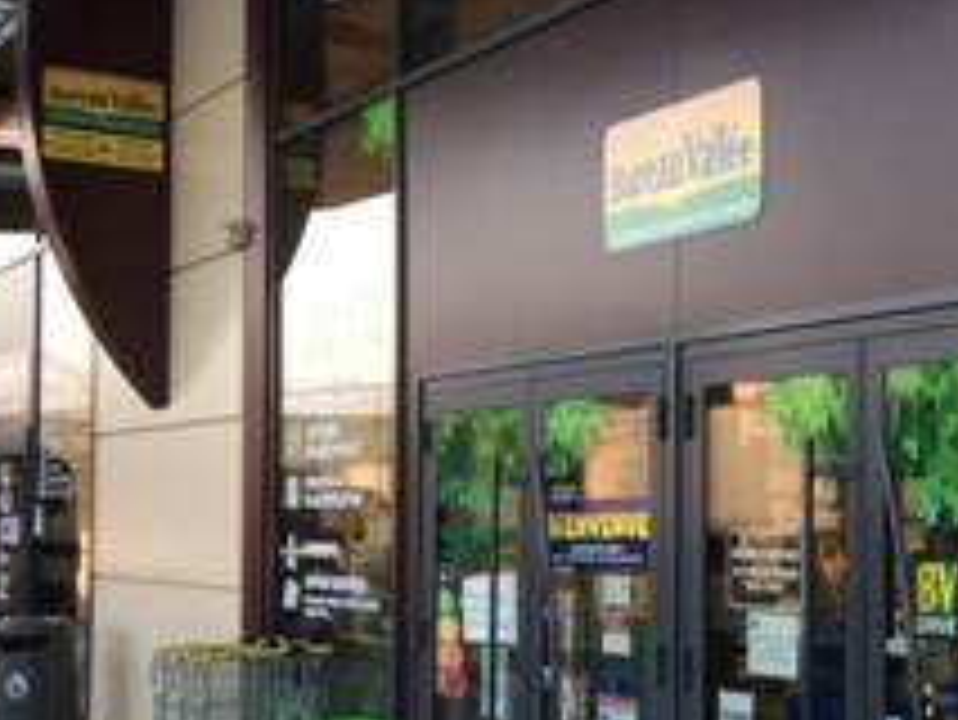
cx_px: 945
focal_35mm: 61
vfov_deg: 24.0
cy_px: 446
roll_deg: +0.7
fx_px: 1689
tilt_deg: +3.0
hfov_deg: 29.7
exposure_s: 1/100
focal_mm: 4.15
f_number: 2.2
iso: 64
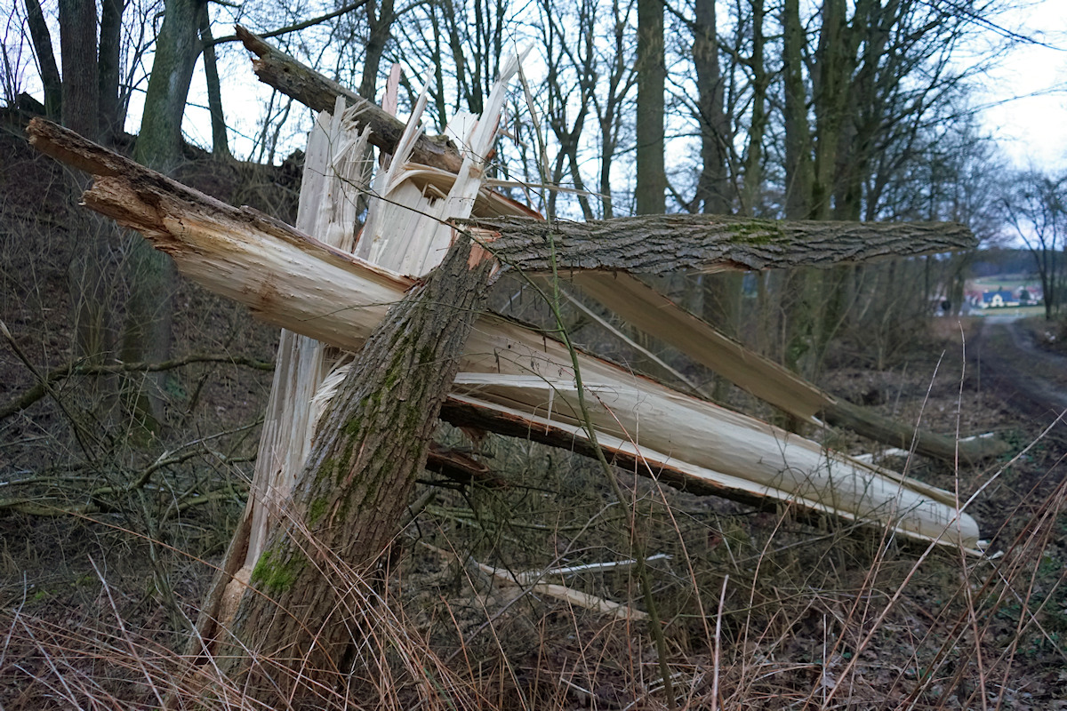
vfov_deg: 40.0
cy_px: 356
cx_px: 534
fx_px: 978
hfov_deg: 57.2
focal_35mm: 33
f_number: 4
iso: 2500
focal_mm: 33
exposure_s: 1/60
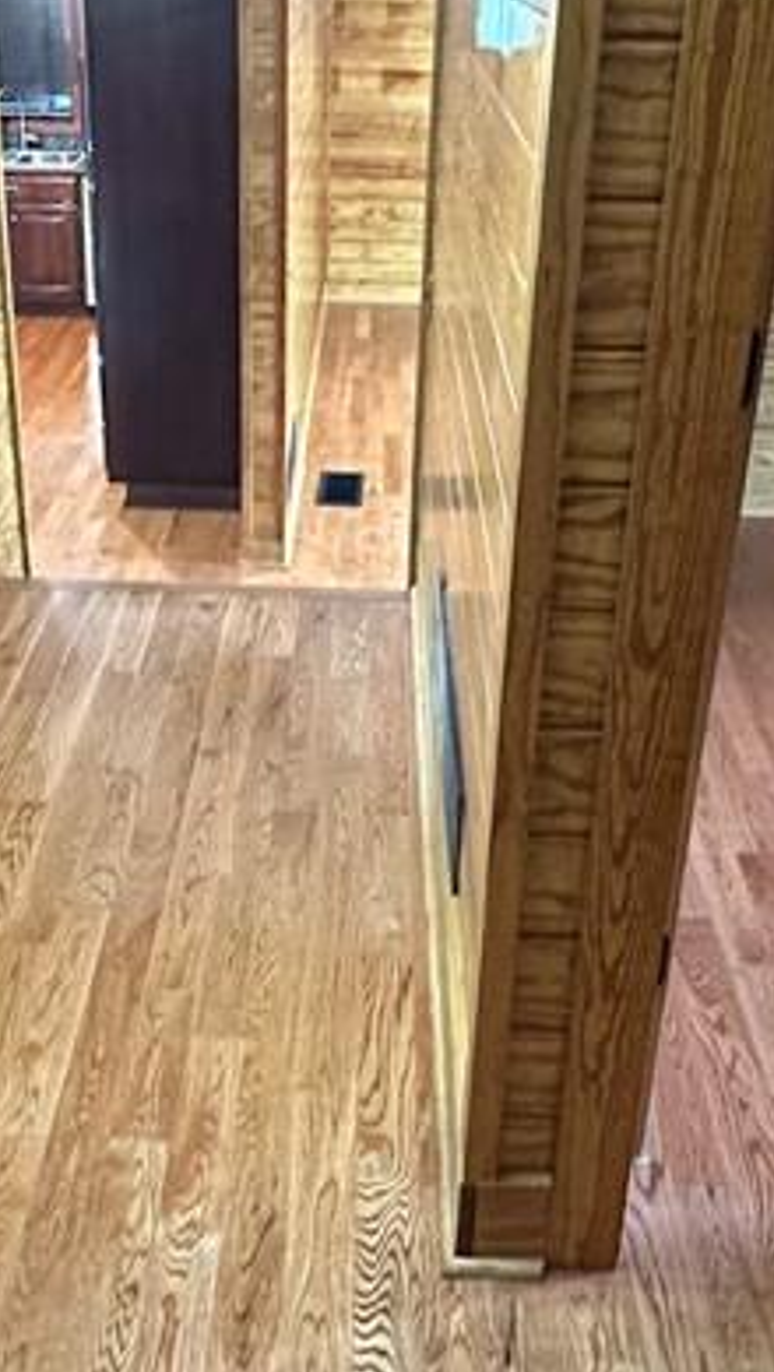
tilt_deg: -25.2
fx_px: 1456
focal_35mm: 40
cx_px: 331
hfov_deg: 29.7
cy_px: 591
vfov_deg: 50.3
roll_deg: -1.7
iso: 1000
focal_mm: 2.22
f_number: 2.2
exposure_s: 1/40
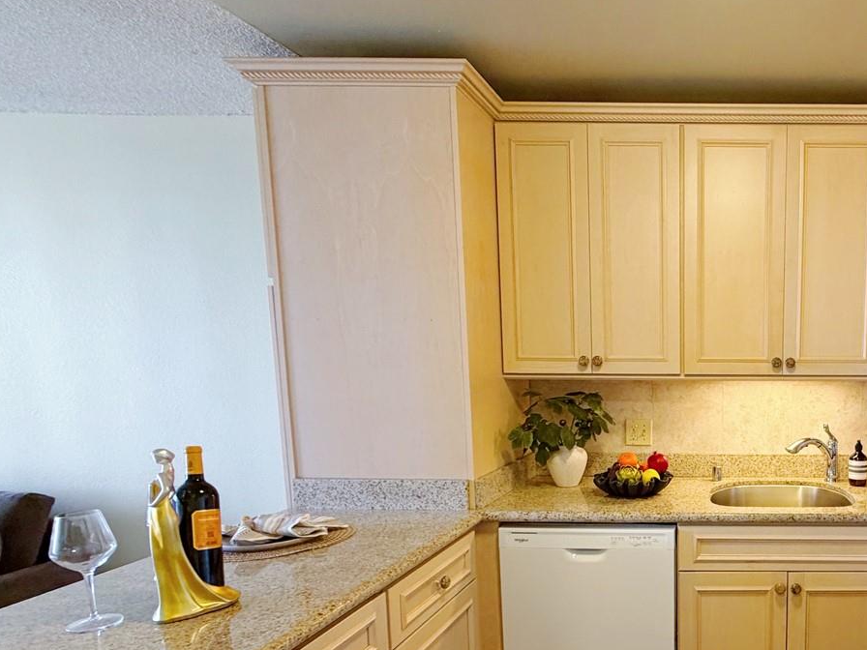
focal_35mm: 25
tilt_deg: -7.2
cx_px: 732
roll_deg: +0.1
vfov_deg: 53.8
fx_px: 626
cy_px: 434
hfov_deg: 61.6
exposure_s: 1/60
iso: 250
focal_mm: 2.22
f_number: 2.2
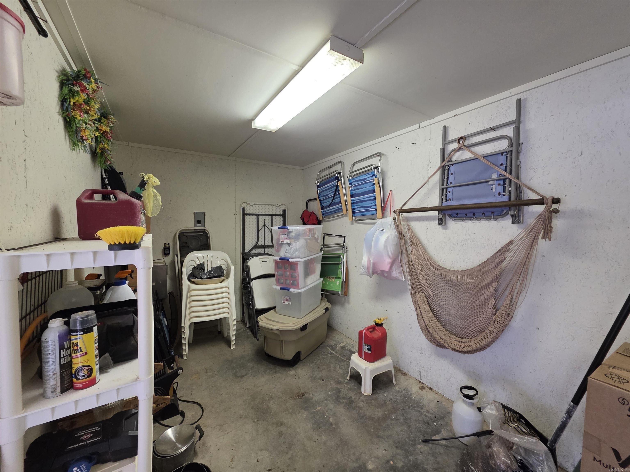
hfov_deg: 106.2
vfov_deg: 89.9
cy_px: 236
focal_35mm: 13
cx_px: 315
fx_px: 237
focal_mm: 2.2
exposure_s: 1/60
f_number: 1.9
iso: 200
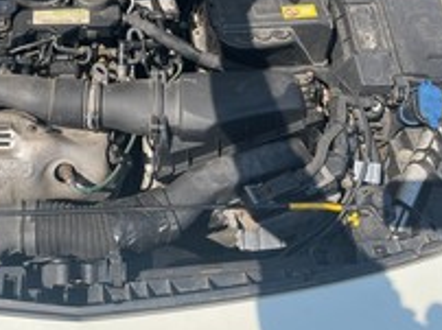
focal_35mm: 45
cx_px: 68
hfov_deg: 39.8
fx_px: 574
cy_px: 83
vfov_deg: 31.6
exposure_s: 1/1339
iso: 50
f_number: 1.6
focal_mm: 5.1
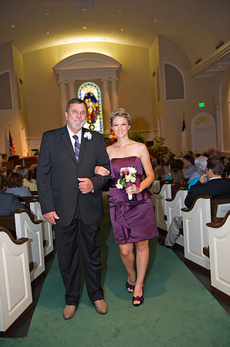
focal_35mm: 38
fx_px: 365
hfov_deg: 35.0
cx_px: 115
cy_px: 174
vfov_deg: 50.7
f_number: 3.2
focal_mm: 38
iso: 1600
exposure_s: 1/60
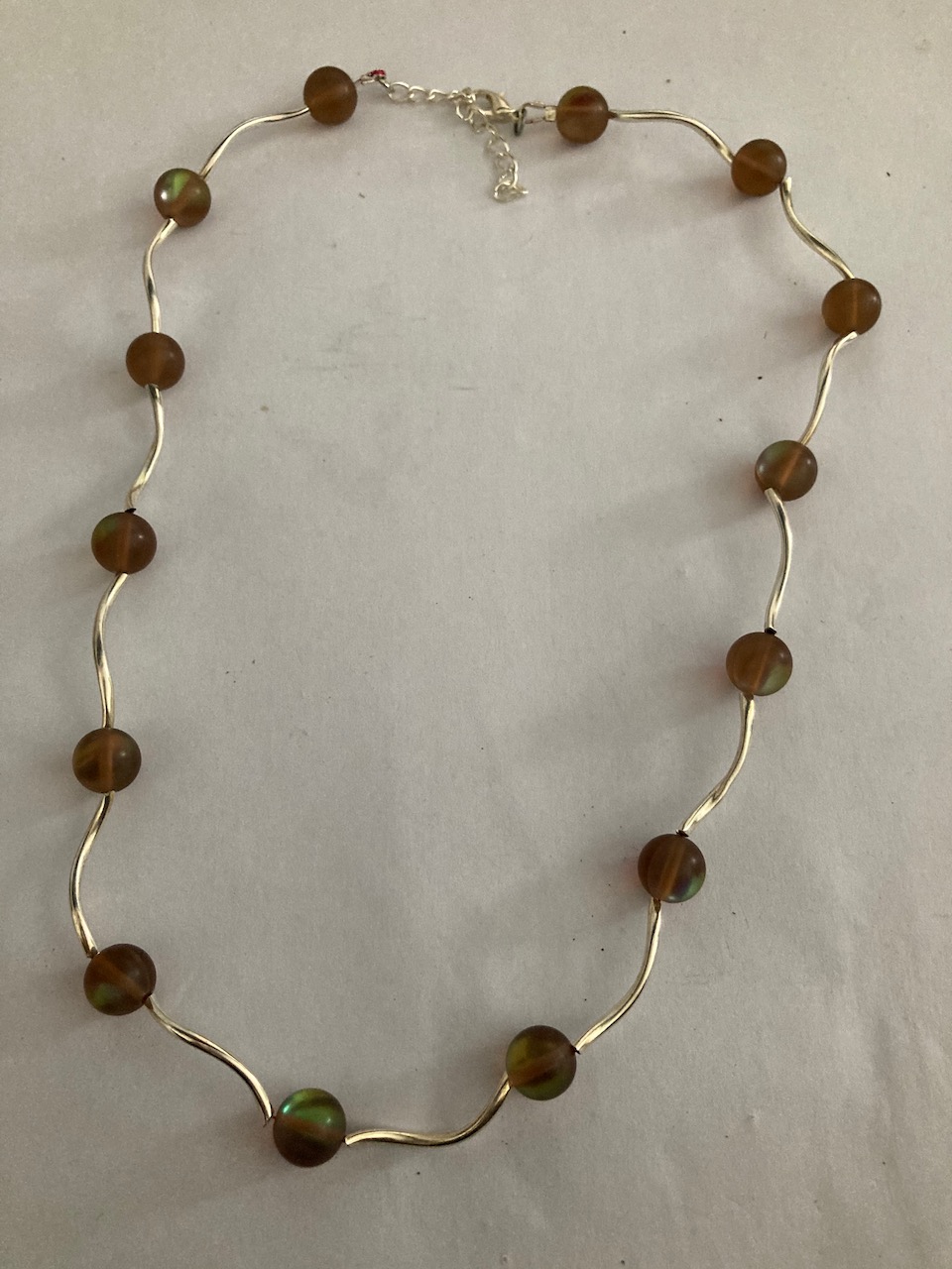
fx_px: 1027
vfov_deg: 63.4
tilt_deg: -72.1
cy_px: 634
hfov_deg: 49.7
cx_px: 476
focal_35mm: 28
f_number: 1.8
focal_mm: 3.99
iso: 320
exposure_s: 1/52
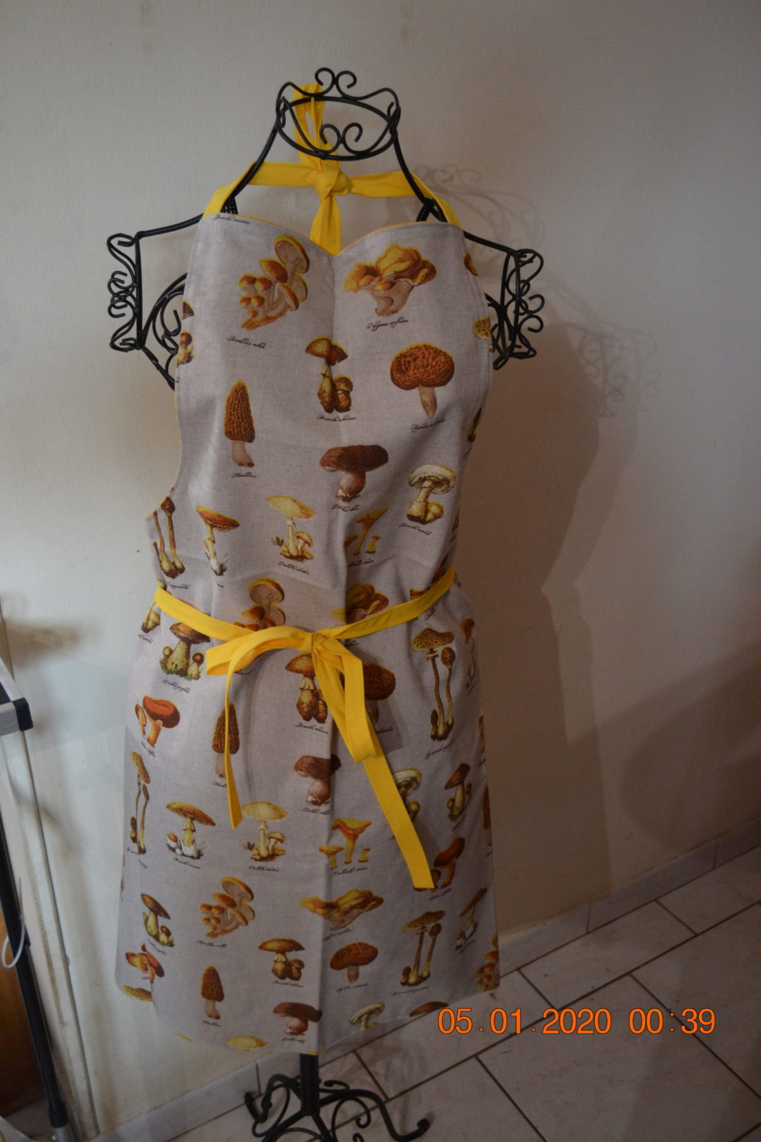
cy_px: 571
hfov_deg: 40.0
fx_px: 1046
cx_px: 380
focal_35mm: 33
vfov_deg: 57.2
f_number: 3.8
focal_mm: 22
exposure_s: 1/15
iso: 1400
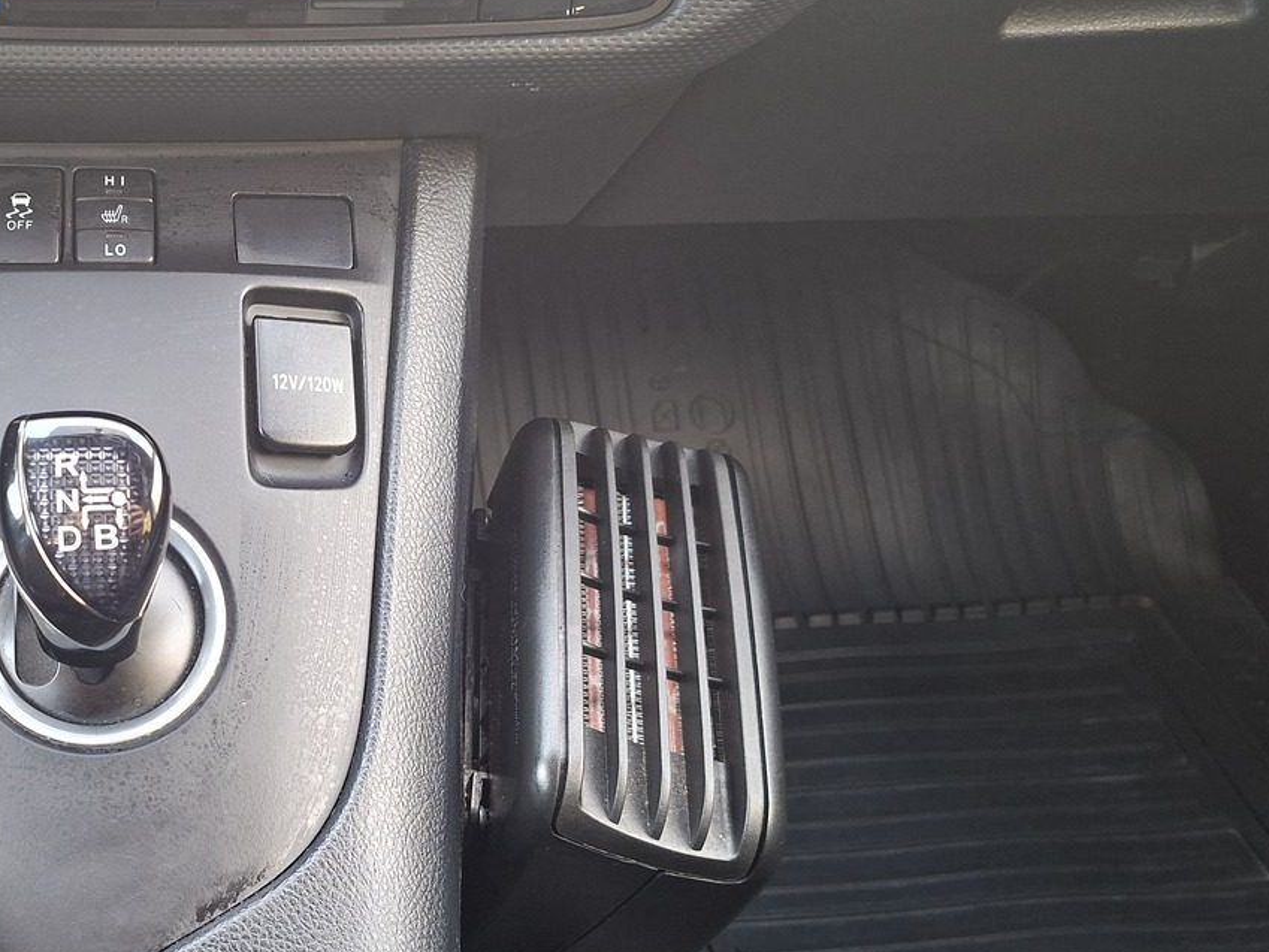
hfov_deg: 44.8
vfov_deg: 36.7
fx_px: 1430
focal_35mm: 39
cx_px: 203
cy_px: 571
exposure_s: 1/50
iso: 320
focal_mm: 5.54
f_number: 1.8
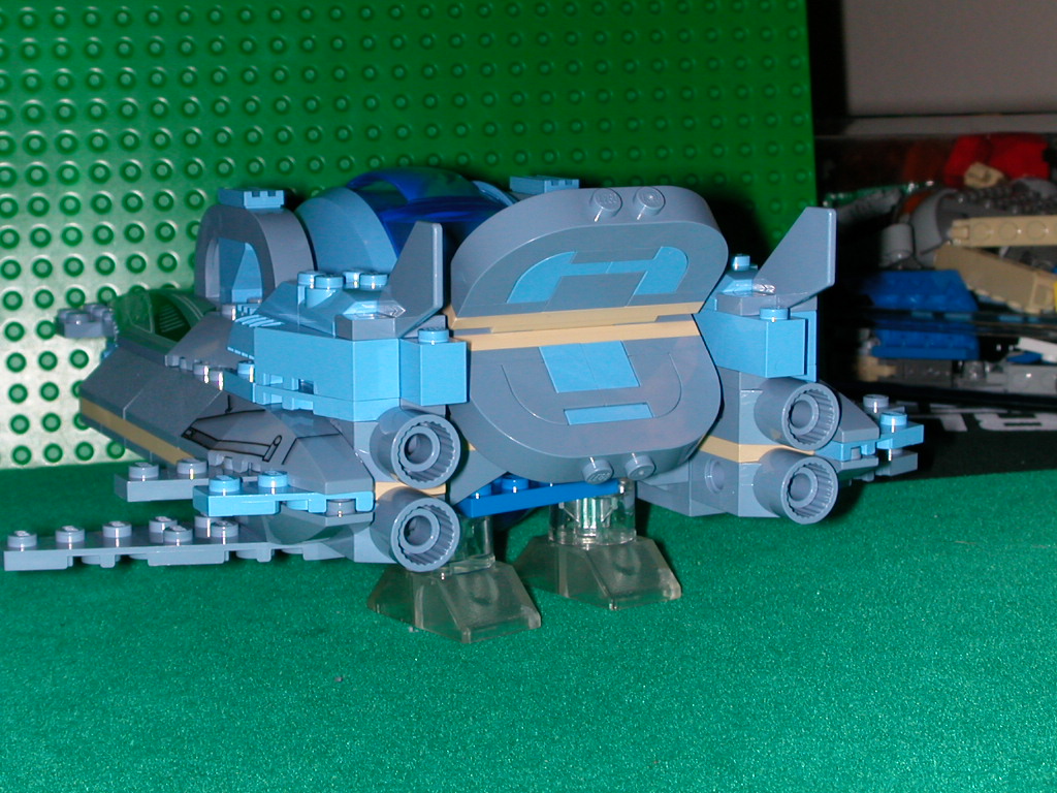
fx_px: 2076
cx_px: 528
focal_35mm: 68
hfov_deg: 28.6
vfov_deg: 21.6
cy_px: 396
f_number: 6.1
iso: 100
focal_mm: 10.4
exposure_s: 1/59.9
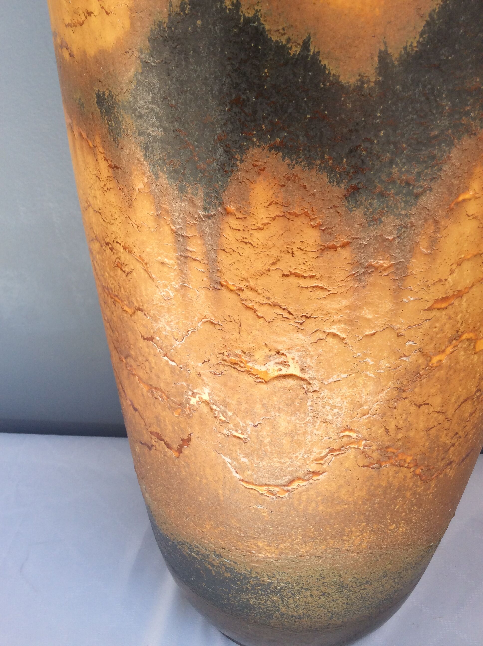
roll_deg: -0.8
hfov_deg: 44.1
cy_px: 323
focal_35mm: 32
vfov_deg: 56.9
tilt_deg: -28.0
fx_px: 597
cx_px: 242
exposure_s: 1/330
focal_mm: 3.3
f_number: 2.4
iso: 32
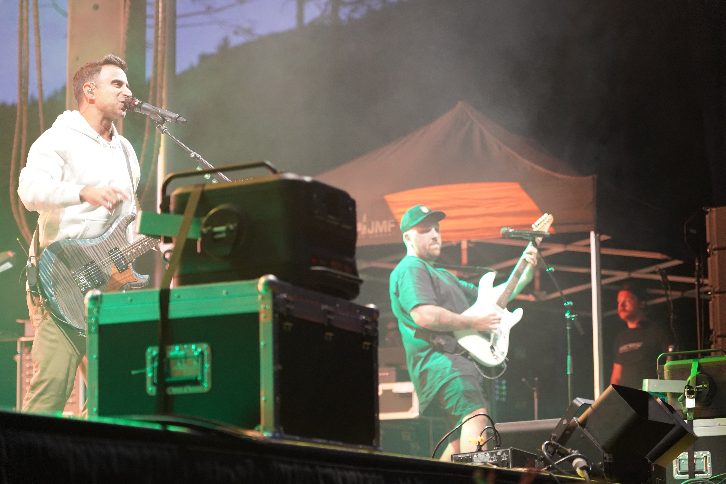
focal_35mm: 105
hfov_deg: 19.5
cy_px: 242
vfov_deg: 13.0
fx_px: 2117
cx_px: 363
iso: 3200
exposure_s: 1/160
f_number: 4
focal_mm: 105
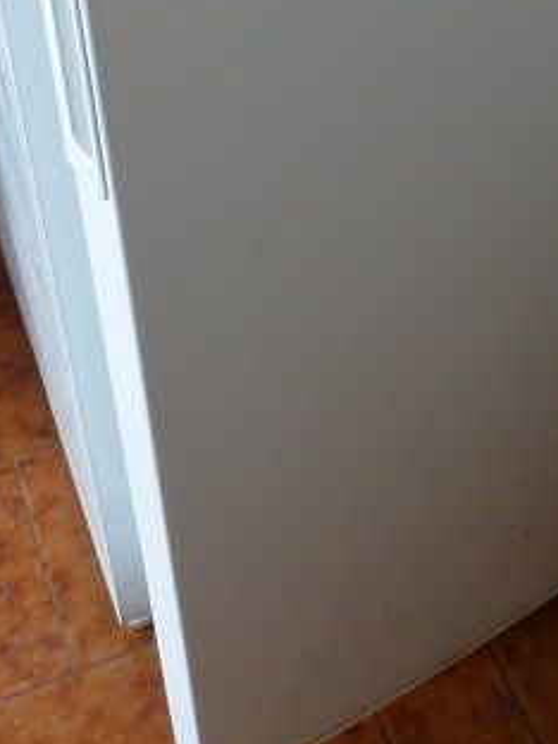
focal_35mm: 71
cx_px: 305
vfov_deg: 25.9
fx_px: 1526
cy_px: -17
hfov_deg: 20.7
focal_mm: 4.3
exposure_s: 1/60
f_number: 3.3
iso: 160
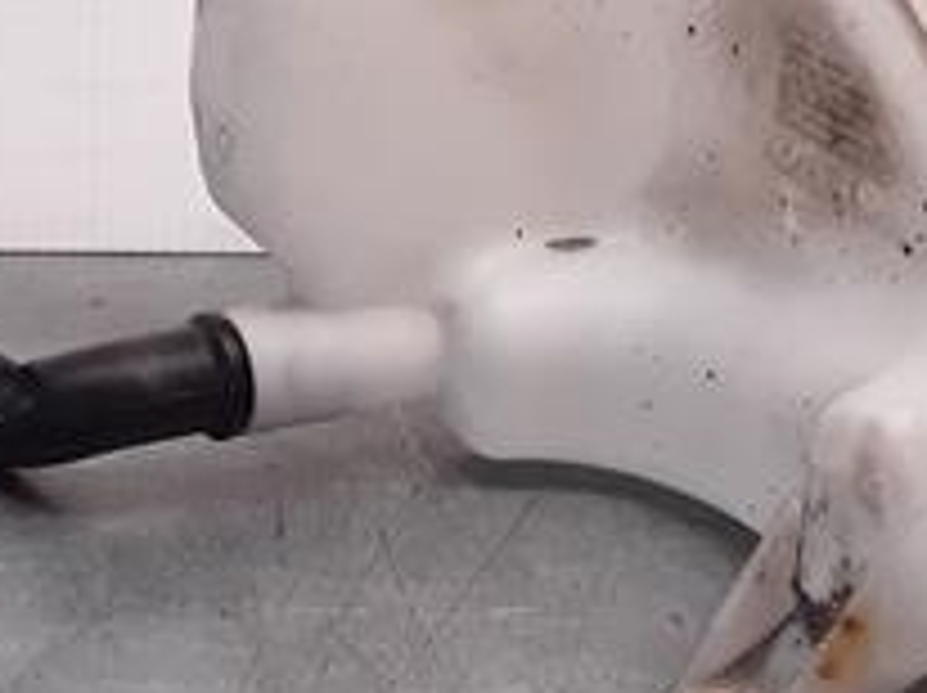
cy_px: 68
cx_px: 292
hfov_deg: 22.4
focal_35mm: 87
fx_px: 2327
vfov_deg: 16.7
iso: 100
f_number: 1.9
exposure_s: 1/205
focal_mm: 2.91
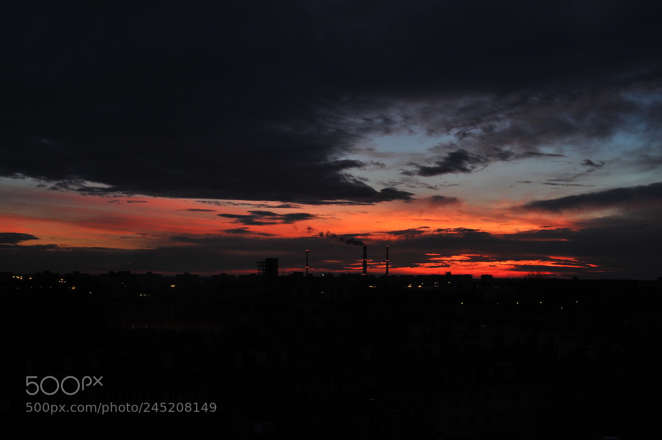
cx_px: 331
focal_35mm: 42
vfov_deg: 31.8
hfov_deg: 46.4
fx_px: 771
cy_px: 220
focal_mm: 28
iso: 320
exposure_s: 1/15
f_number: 7.1
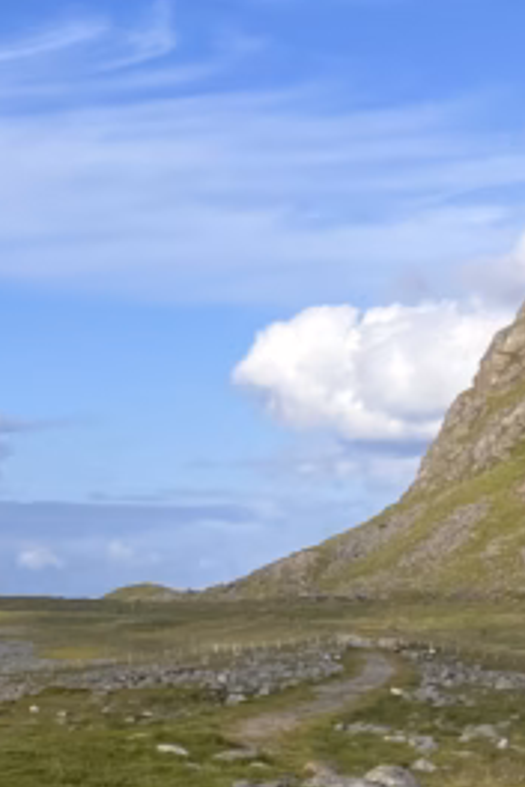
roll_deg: -1.1
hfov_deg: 10.9
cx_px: -588
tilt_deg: +0.6
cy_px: 551
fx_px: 2472
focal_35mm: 113
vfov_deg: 18.0
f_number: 1.8
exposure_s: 1/2433
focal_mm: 3.99
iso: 32
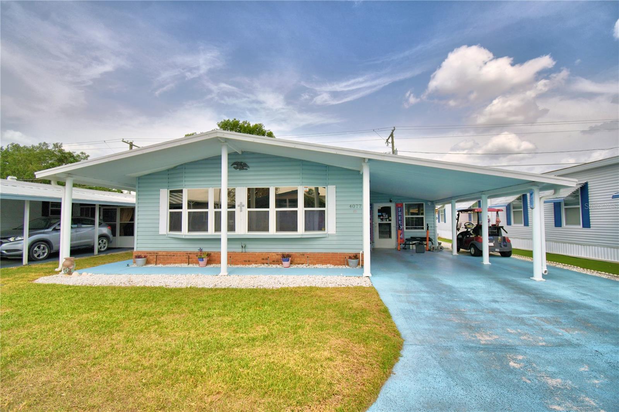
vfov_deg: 77.3
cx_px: 310
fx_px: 258
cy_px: 206
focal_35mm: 15
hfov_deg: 100.4
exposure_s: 1/1600
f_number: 4.5
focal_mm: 10
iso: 100
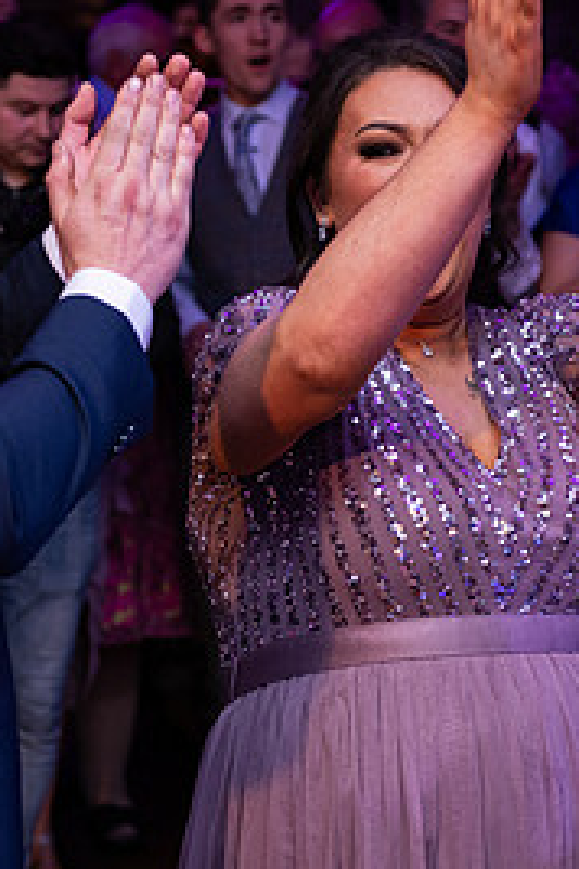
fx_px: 3040
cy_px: 392
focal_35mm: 126
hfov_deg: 10.9
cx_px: 342
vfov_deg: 16.3
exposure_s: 1/160
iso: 500
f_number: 3.5
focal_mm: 58
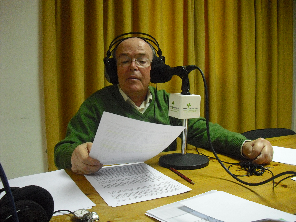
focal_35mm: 38
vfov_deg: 37.7
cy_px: 111
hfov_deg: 49.0
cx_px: 148
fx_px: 325
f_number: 2.8
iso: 400
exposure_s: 1/60
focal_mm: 6.2
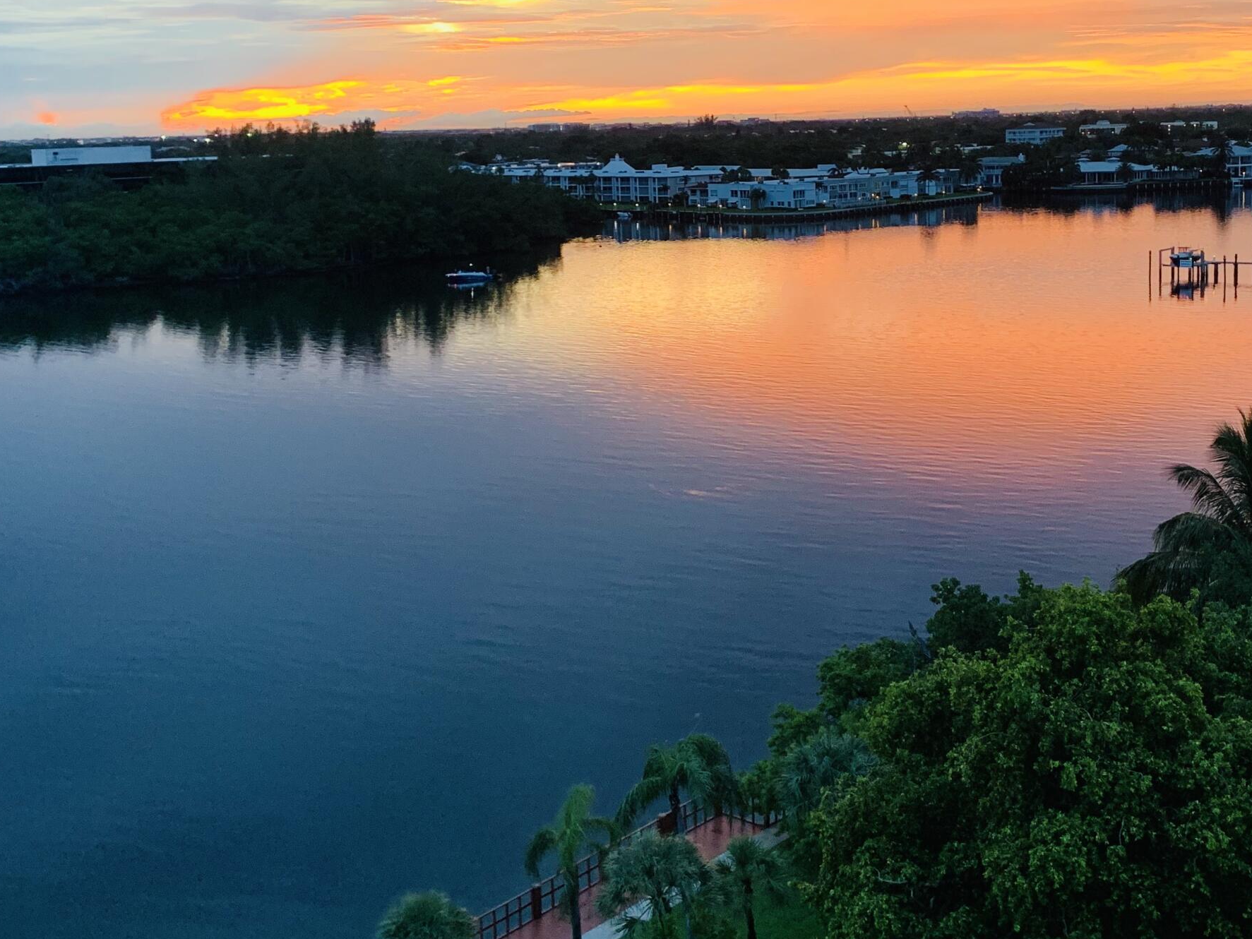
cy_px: 323
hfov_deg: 42.8
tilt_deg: -6.5
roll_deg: +1.2
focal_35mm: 44
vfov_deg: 32.6
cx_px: 734
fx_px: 1592
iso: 125
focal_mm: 4.25
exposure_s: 1/60
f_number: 1.8
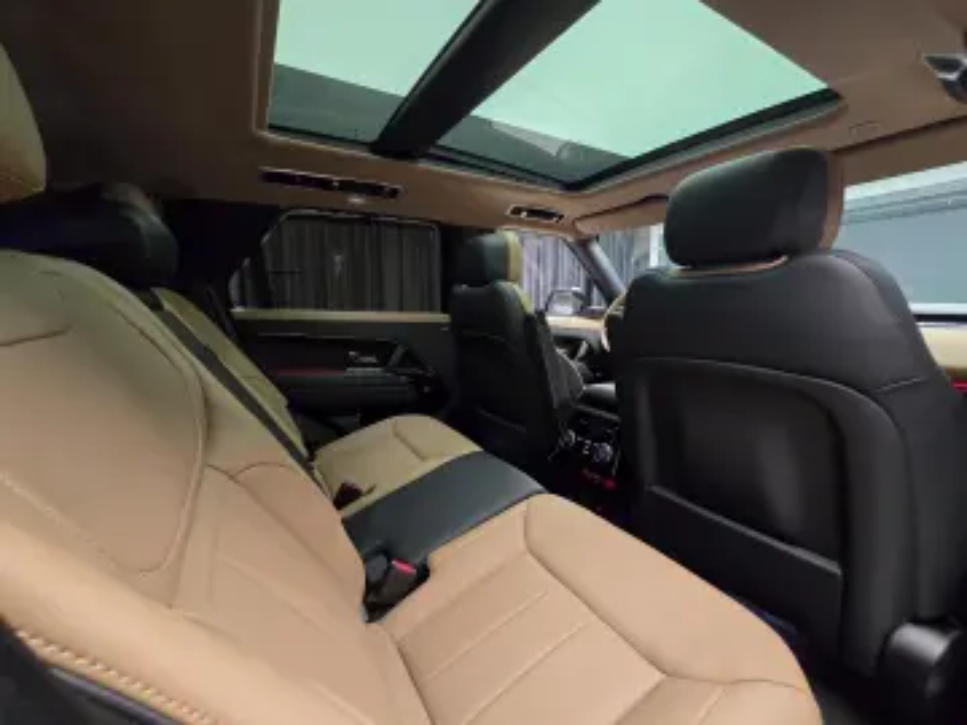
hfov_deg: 106.2
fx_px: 363
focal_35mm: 13
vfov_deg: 89.9
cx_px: 484
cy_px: 362
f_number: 2.2
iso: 640
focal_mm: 2.2
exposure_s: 1/50
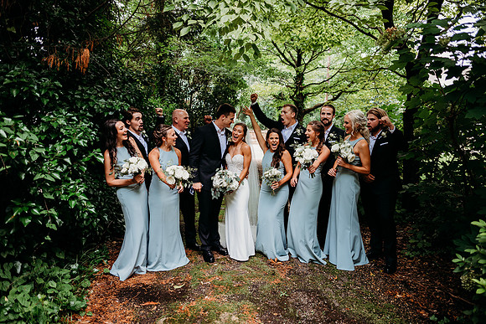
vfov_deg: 53.2
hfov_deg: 73.7
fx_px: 324
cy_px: 162
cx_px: 243
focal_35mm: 24
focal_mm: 24
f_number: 2.5
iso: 250
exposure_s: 1/250
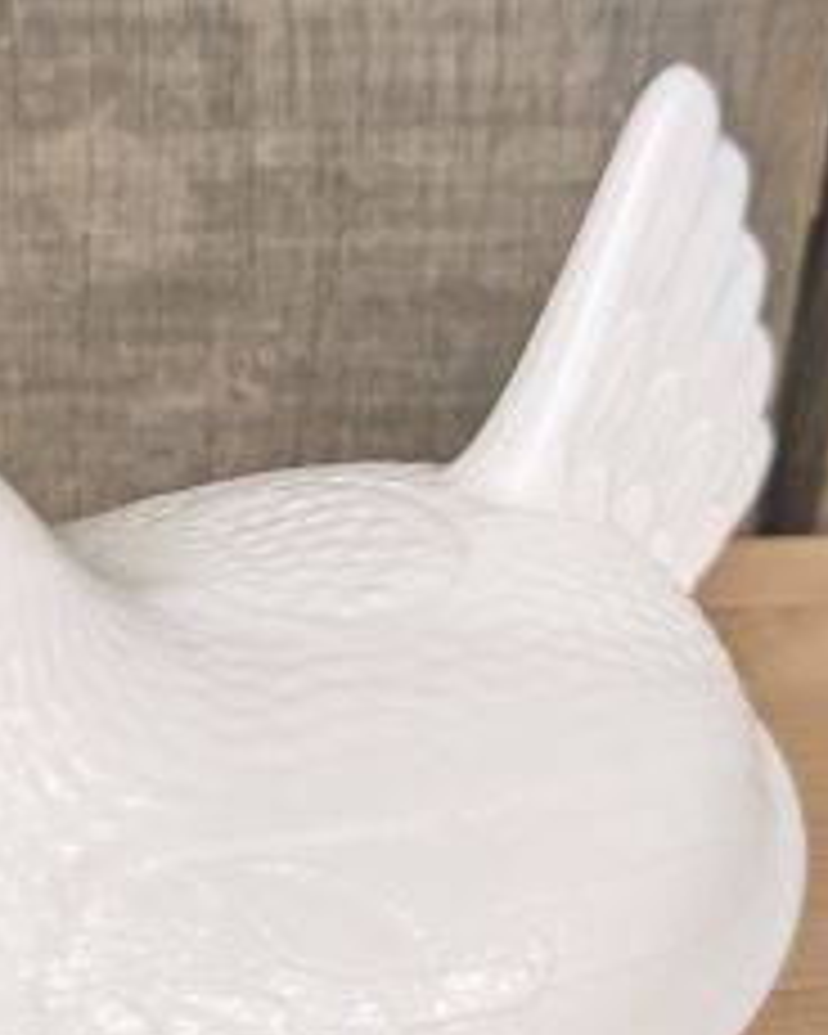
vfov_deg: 36.7
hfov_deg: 29.1
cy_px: 531
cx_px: 180
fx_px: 1562
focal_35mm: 51
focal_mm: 6.9
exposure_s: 1/30
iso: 213
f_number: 1.68
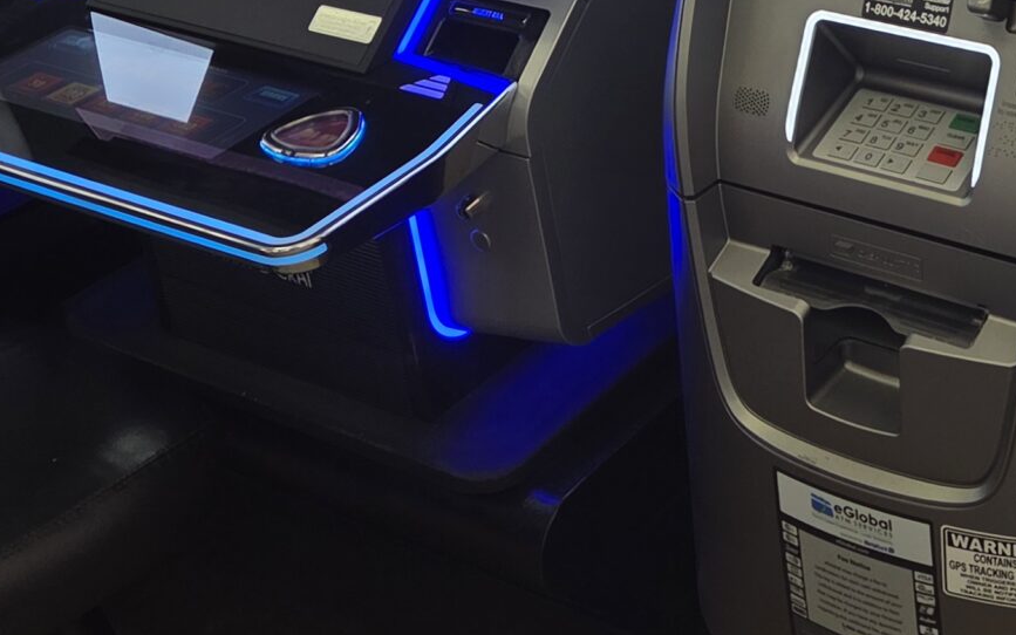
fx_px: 1994
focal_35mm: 72
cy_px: -310
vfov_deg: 16.5
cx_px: 872
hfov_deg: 27.8
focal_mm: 5.4
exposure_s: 1/122
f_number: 1.8
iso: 25
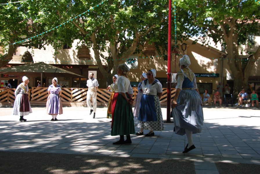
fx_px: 282
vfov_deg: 34.3
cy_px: 87
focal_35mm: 39
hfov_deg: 49.5
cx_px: 130
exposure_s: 1/160
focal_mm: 26
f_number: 6.3
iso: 100
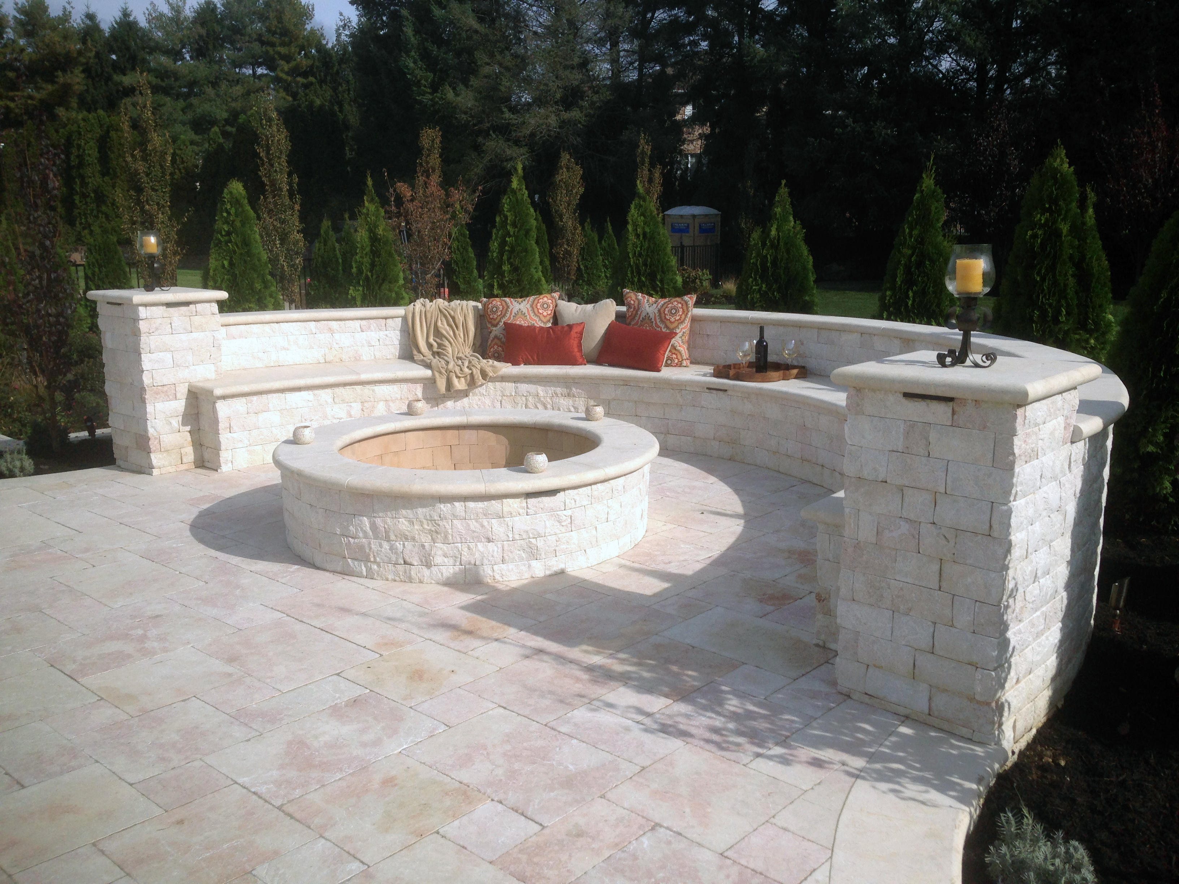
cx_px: 590
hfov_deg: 55.4
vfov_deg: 42.9
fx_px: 1124
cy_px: 442
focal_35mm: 33
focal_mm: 4.12
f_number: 2.4
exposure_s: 1/2584
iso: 50
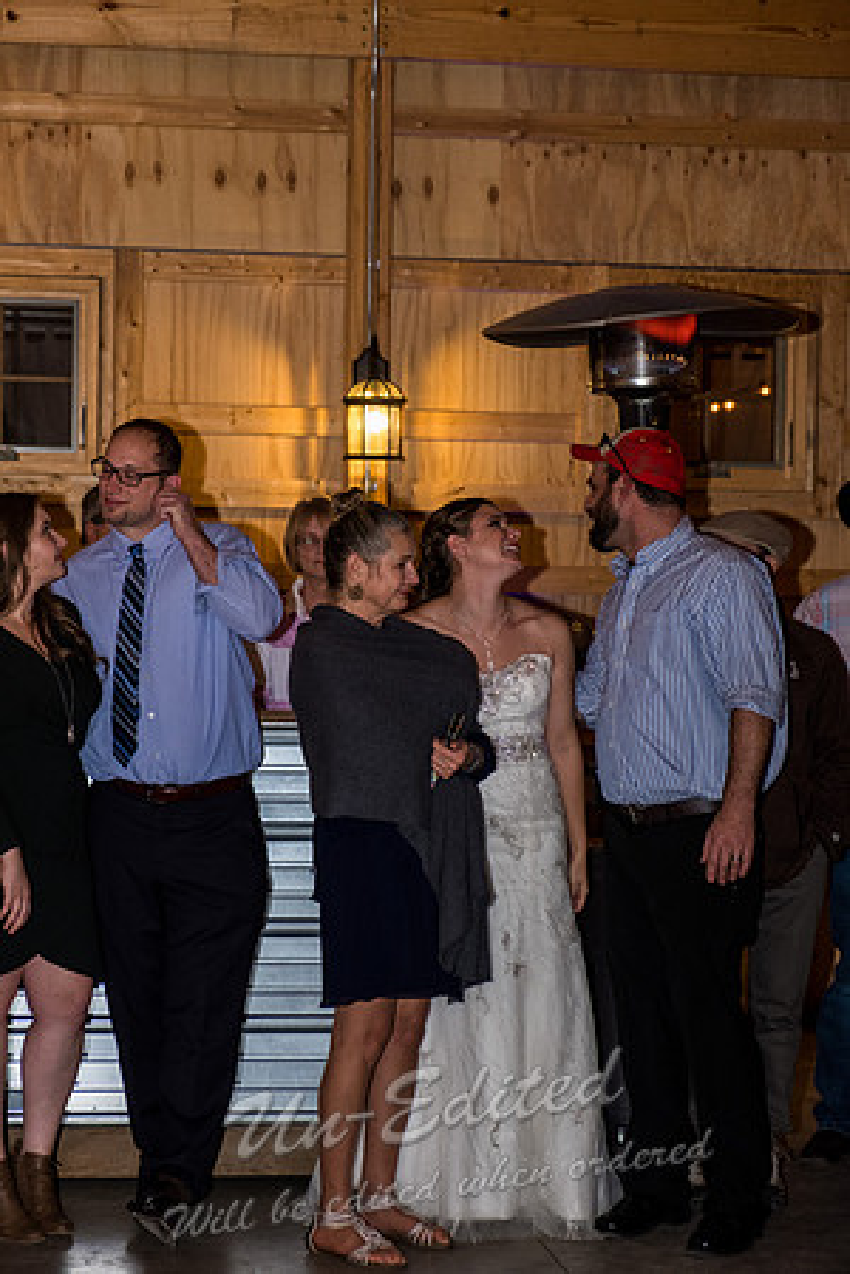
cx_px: 425
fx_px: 2939
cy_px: 637
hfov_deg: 16.5
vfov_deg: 24.5
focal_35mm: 83
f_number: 4
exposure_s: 1/200
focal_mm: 55
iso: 1600
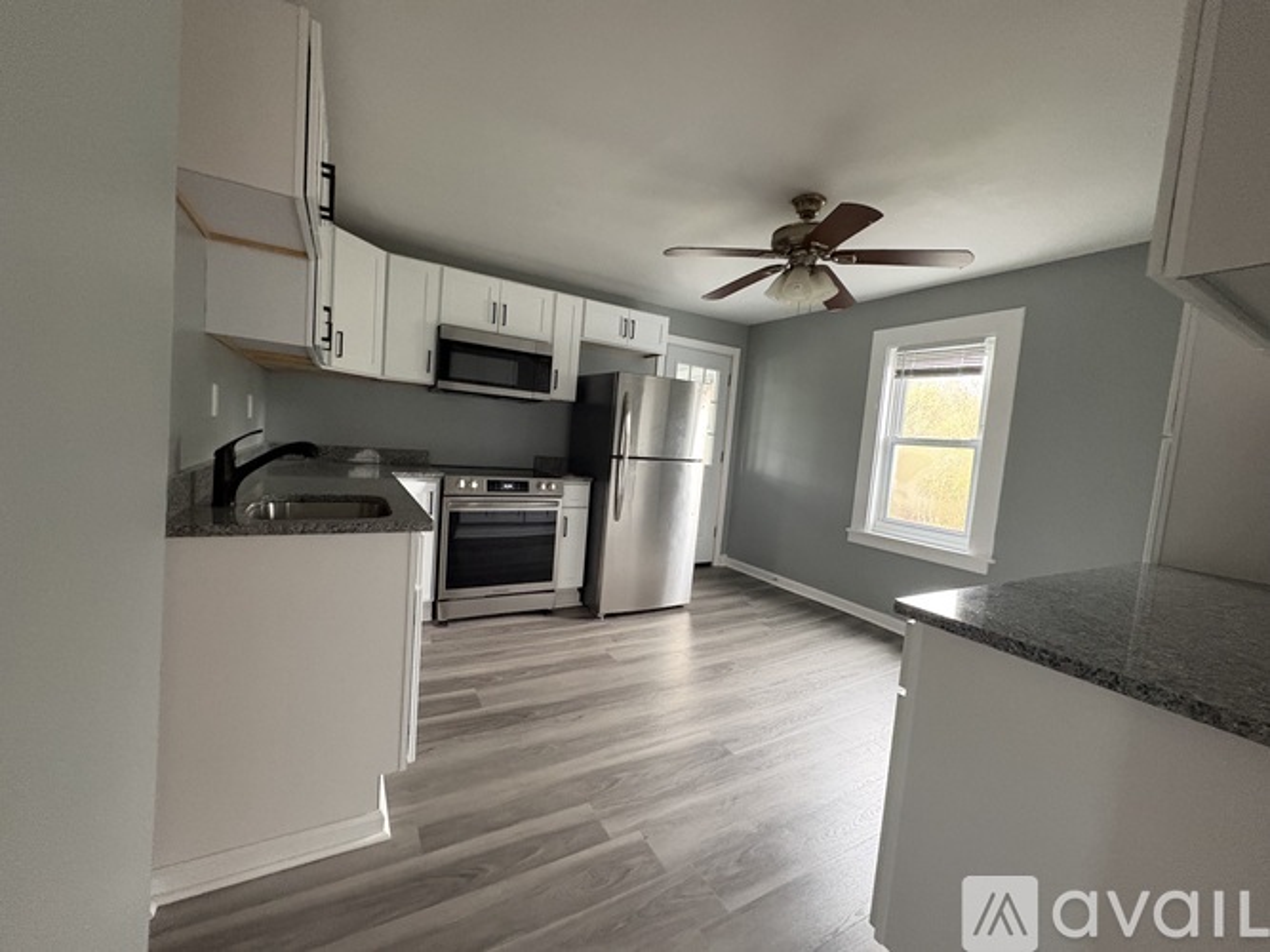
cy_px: 476
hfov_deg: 102.1
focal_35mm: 14
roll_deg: -4.8
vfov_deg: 85.7
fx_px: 514
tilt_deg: -3.8
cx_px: 635
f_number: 2.2
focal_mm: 2.22
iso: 640
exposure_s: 1/40
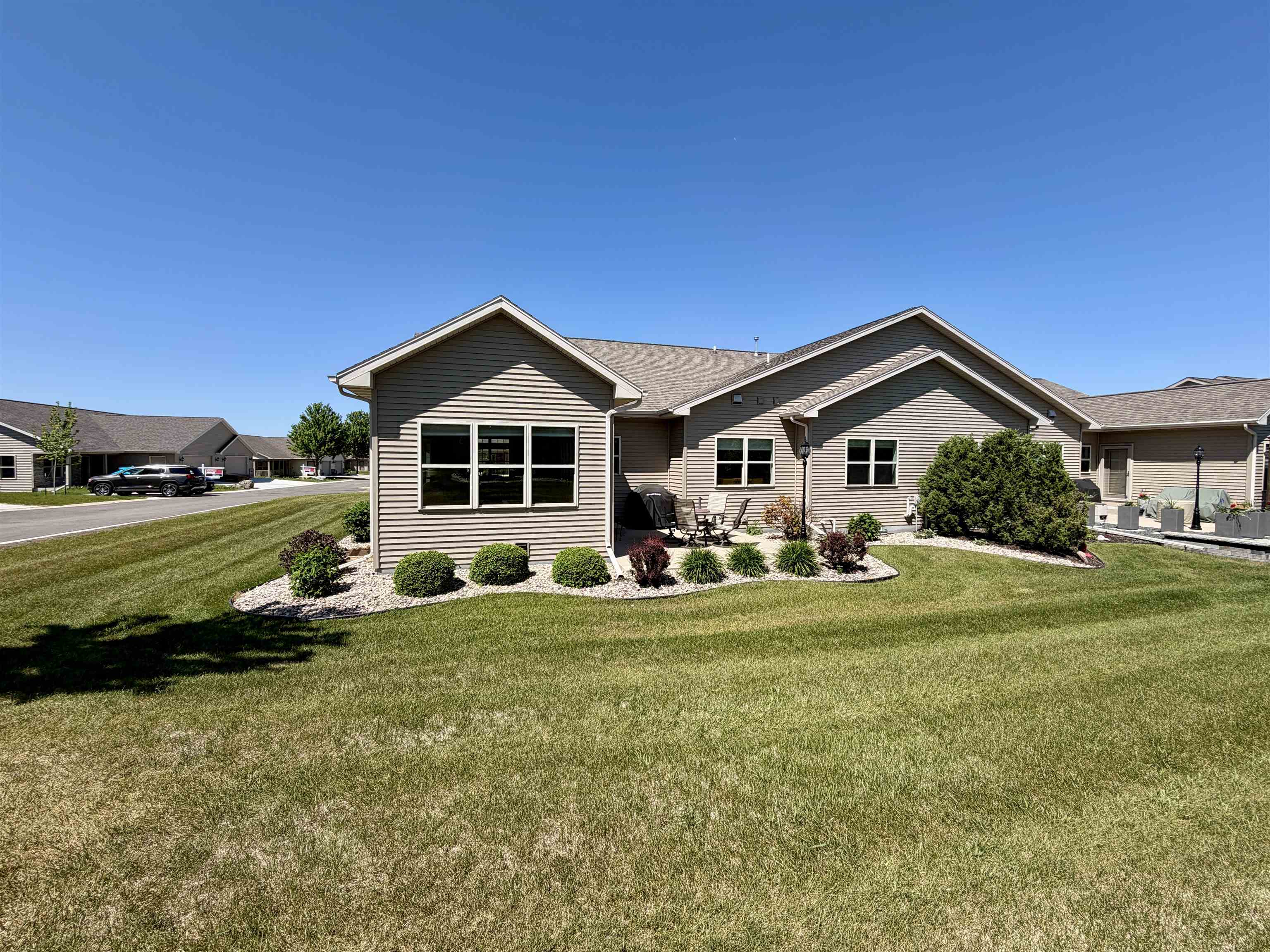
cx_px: 635
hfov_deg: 102.1
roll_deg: -0.1
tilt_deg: -1.9
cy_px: 476
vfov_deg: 85.7
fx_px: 514
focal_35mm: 14
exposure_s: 1/770
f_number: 2.2
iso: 25
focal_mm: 2.22
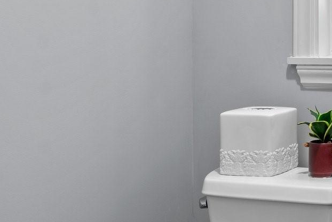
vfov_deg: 17.1
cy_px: 42
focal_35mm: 79
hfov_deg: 21.2
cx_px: 513
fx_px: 729
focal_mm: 16
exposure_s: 2
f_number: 10
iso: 100
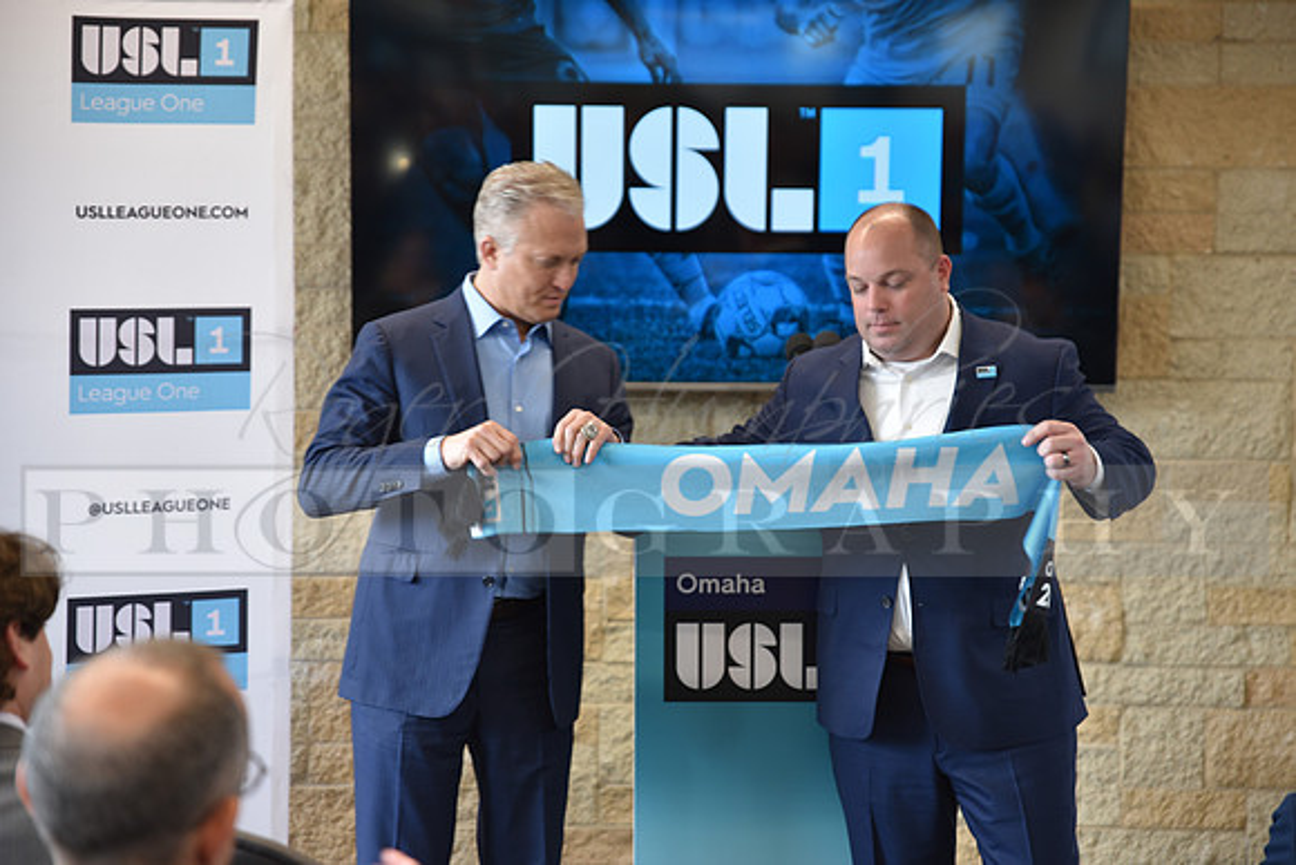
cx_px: 648
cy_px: 432
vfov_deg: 19.5
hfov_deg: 28.8
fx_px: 2520
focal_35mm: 70
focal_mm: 70
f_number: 2.8
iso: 400
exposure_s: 1/50
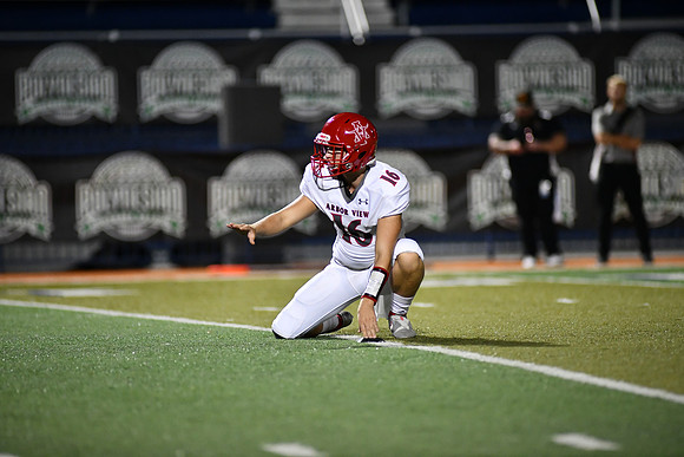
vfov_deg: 4.6
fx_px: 5701
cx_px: 342
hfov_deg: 6.9
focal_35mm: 300
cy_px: 228
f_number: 2.8
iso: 3600
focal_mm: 300
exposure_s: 1/1000
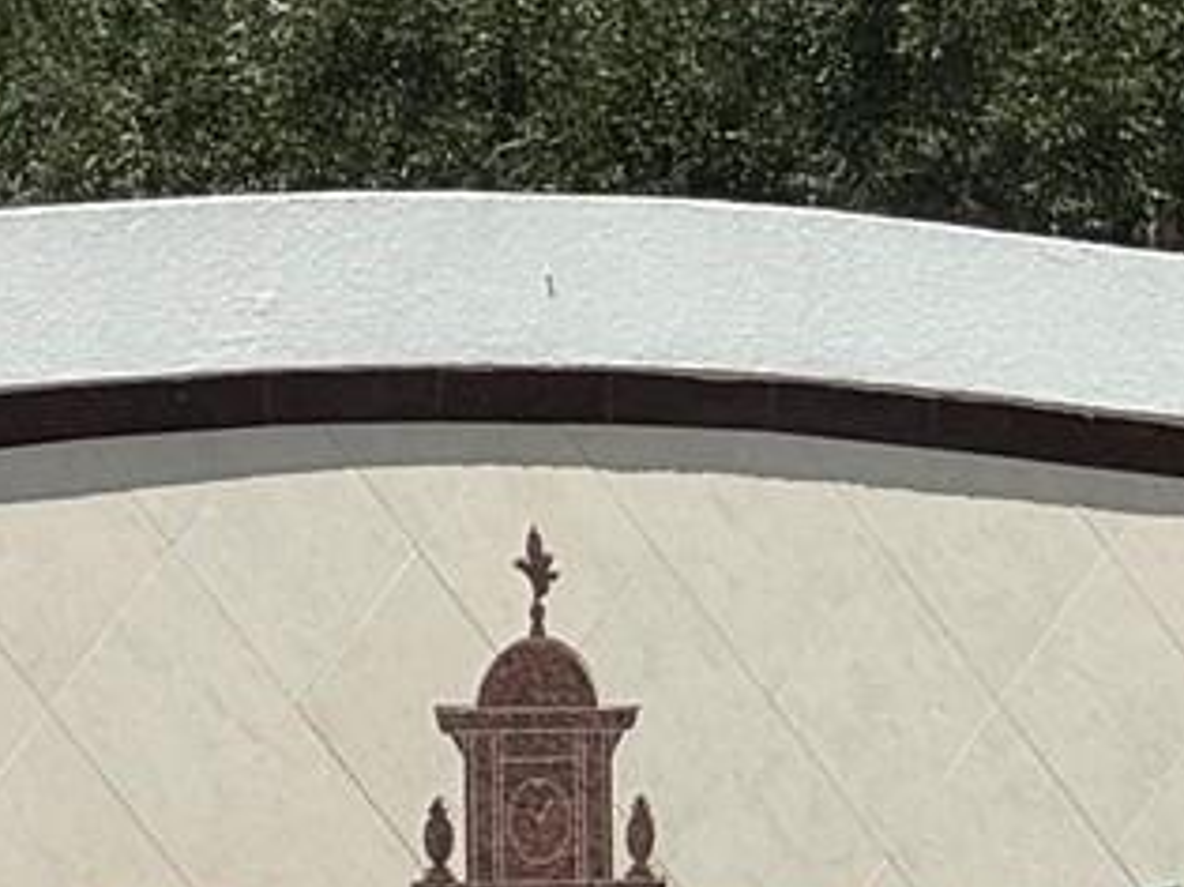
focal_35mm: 391
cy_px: 1015
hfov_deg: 5.1
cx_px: 222
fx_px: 13369
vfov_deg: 3.8
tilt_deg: +0.4
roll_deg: +1.3
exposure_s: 1/1488
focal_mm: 9
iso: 25
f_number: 2.8
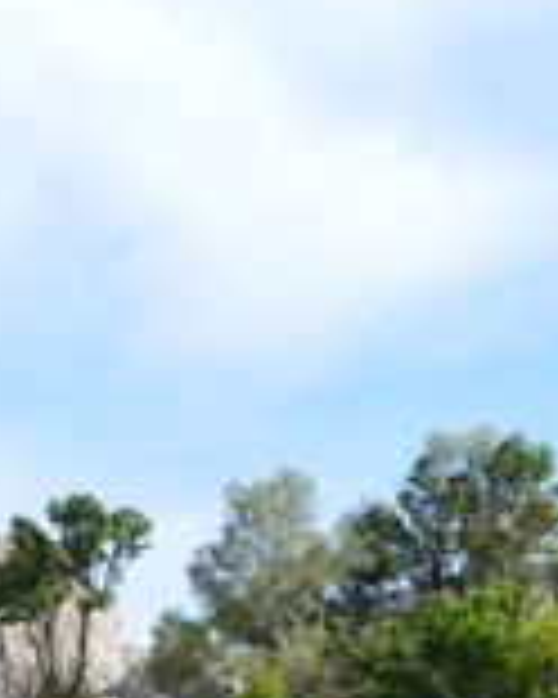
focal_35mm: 227
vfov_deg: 8.5
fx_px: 4686
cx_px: -108
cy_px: 691
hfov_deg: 6.8
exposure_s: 1/500
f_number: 11
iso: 400
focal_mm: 52
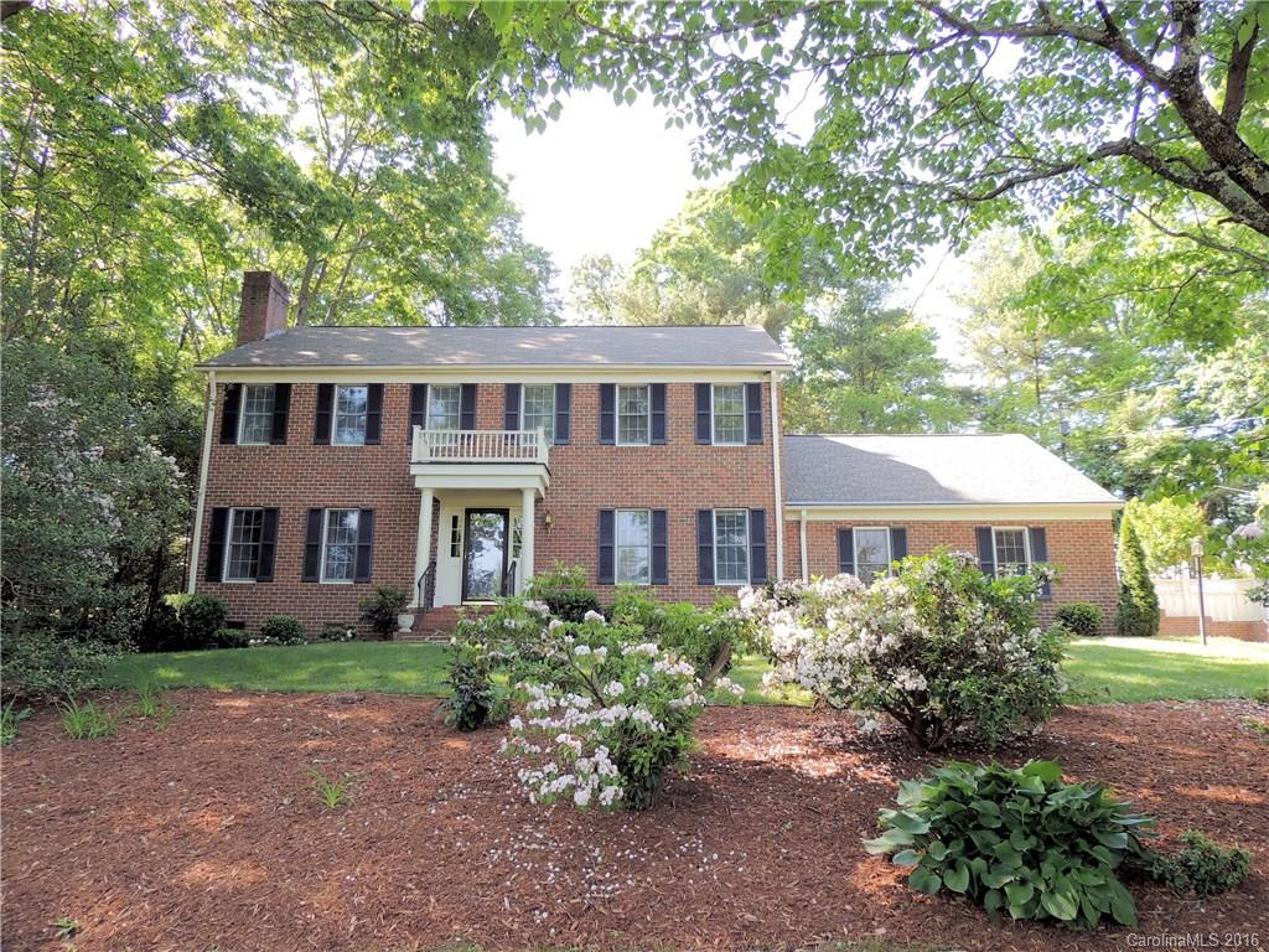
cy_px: 476
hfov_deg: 71.6
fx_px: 880
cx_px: 634
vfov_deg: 56.8
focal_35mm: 24
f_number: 3
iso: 100
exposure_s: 1/100
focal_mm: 4.3
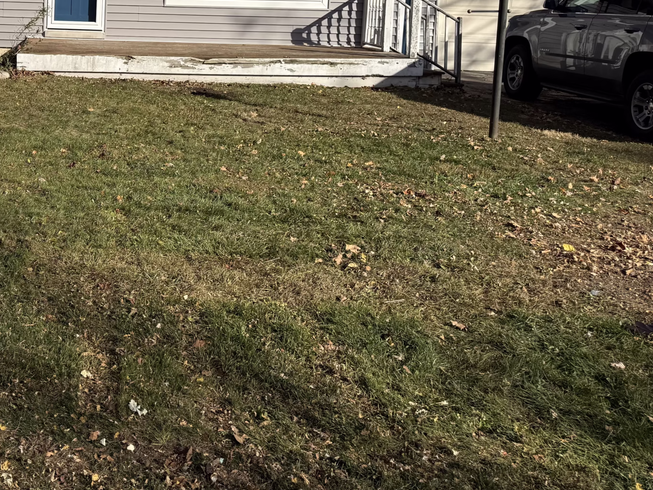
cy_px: 75
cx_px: 57
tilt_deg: -8.6
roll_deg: -1.1
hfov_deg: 38.9
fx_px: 849
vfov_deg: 31.1
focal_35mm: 45
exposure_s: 1/5319
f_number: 1.78
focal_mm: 6.76
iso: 80
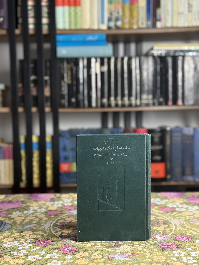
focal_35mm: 48
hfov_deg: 30.3
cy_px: 132
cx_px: 100
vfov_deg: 39.7
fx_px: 368
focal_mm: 6.76
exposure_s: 1/100
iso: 200
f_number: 1.78
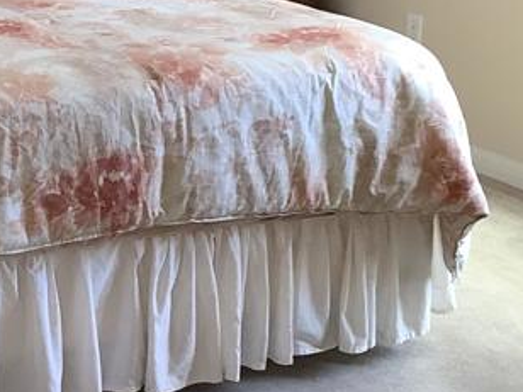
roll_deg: -1.1
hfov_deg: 18.6
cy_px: -34
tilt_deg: -8.6
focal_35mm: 103
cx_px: 20
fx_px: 1556
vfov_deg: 14.1
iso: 160
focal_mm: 3.3
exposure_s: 1/60
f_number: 2.4
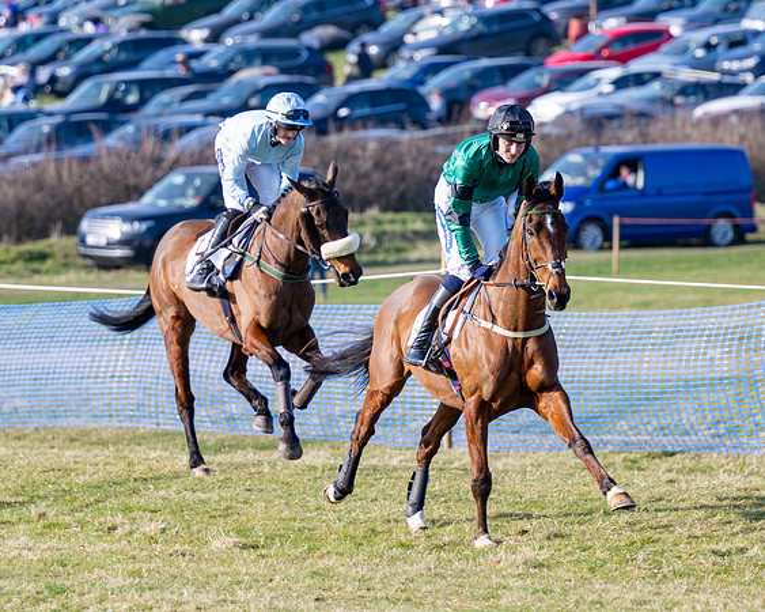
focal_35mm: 342
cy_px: 304
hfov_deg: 5.7
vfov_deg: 4.5
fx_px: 7731
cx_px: 349
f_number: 2.8
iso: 100
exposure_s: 1/1250
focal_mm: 135
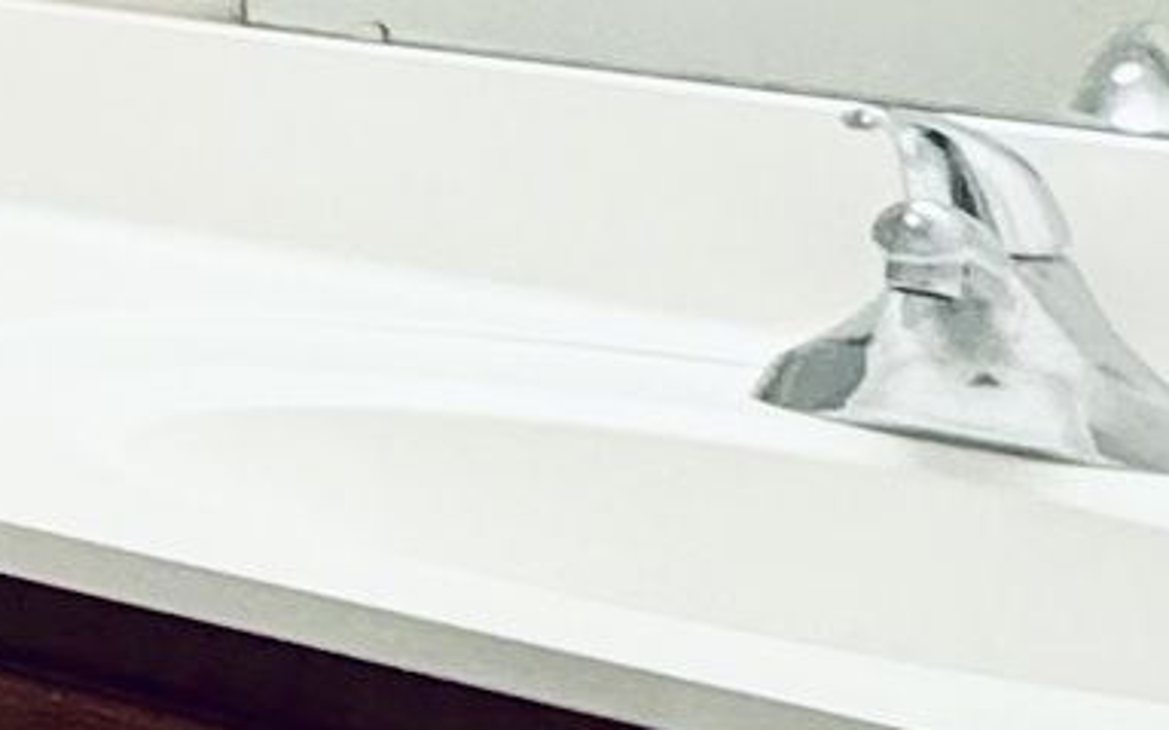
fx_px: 3790
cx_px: -1902
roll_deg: -0.6
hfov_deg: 12.4
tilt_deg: -2.2
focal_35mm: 119
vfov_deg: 10.5
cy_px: -464
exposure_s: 1/60
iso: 200
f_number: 2.2
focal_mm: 2.22
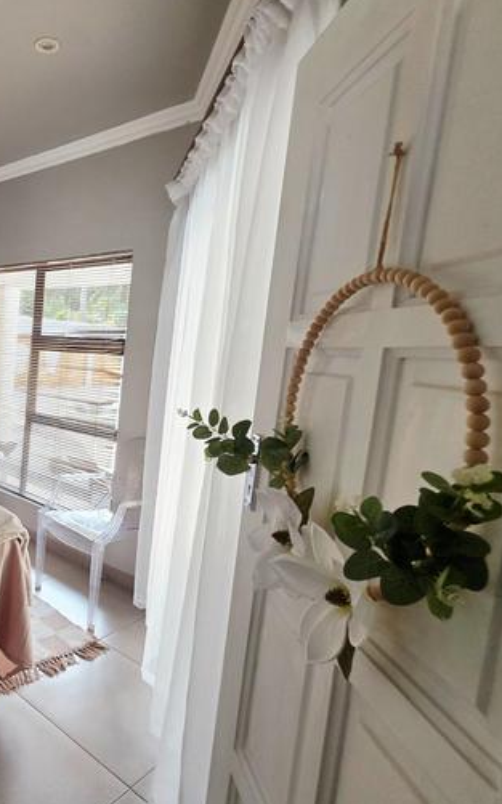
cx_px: -21
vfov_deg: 79.7
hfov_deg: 44.9
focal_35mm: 22
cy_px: 396
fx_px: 482
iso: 100
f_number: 1.9
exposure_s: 1/101
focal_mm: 2.2
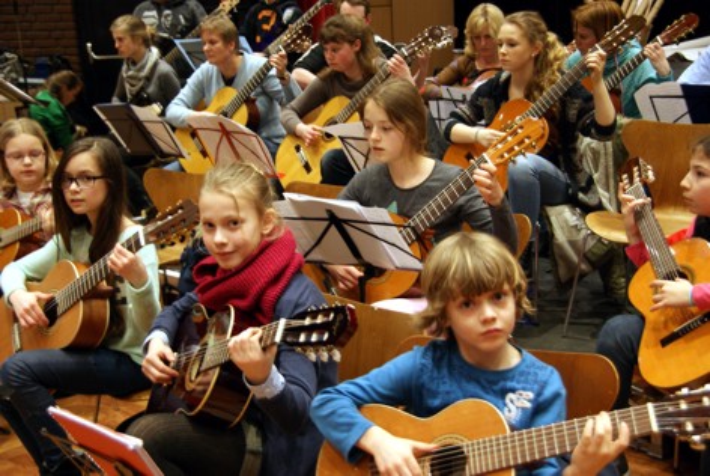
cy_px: 238
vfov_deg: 25.8
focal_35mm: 52
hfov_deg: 37.8
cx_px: 355
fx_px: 1037
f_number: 4.5
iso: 400
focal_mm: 35
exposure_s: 1/13
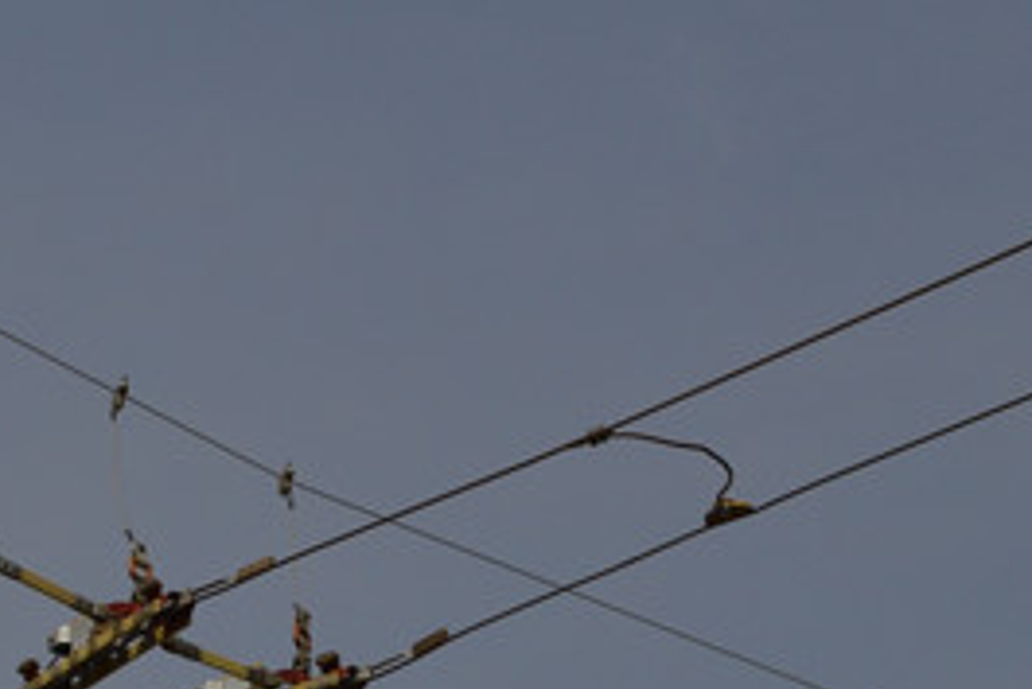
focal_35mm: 116
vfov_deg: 11.8
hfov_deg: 17.6
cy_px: 609
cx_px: 354
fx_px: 3327
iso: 250
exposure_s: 1/2000
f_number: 7.1
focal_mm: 32
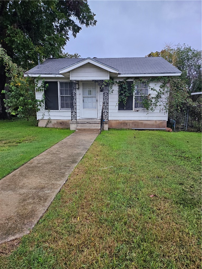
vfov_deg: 71.6
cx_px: 101
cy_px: 134
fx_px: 187
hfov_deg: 56.8
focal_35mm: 24
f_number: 1.8
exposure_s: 1/120
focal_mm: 5
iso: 250
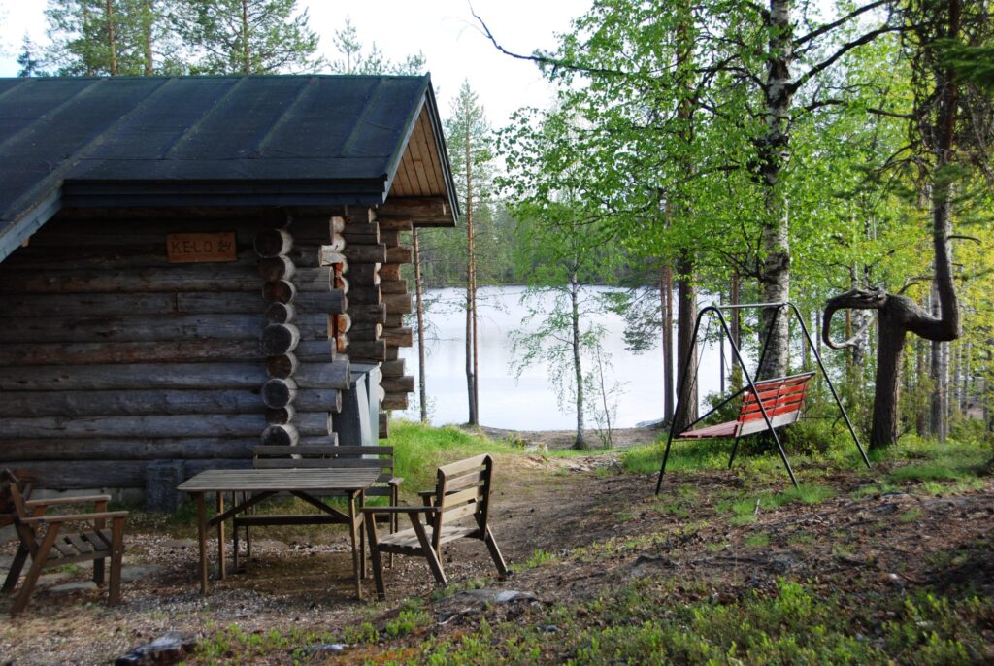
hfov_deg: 41.1
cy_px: 333
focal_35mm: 48
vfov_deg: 28.2
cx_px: 497
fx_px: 1327
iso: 125
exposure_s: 1/125
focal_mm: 32
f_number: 5.6
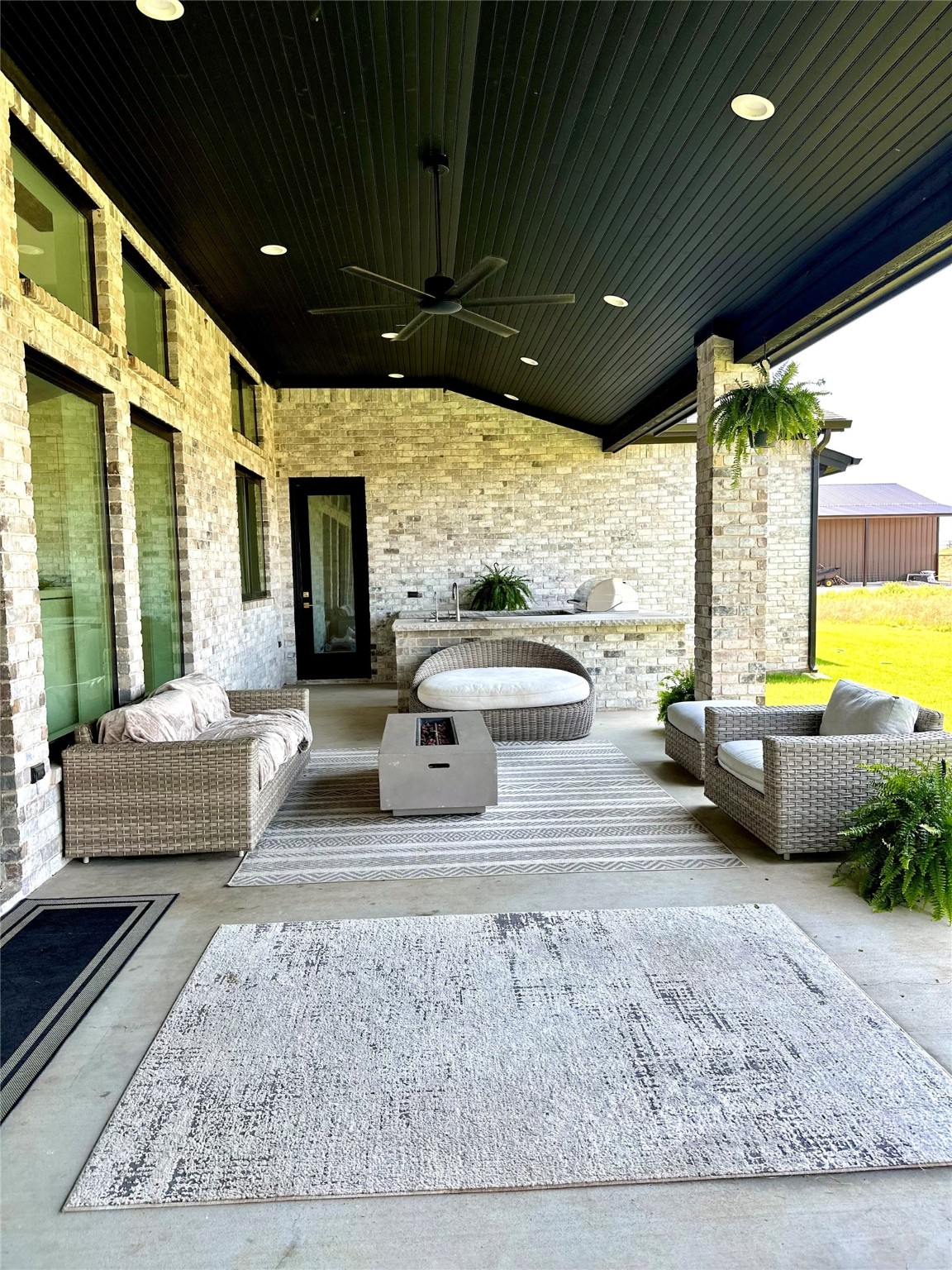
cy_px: 635
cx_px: 476
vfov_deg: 71.6
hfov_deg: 56.8
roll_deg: +0.5
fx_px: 880
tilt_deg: -5.4
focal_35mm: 24
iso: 80
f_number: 1.78
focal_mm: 6.86
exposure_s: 1/467
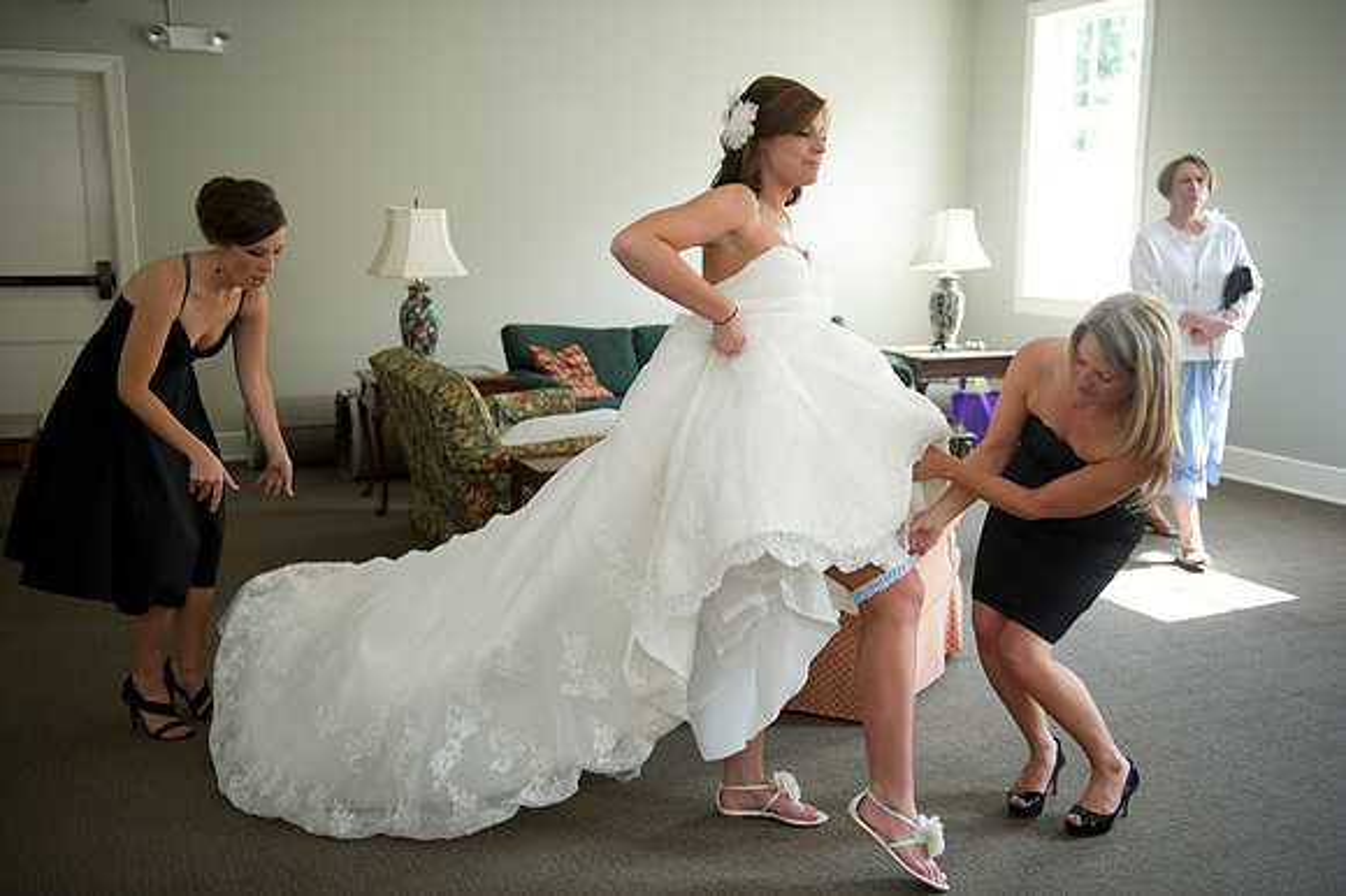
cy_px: 448
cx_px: 673
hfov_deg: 53.2
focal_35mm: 36
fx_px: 1345
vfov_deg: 36.8
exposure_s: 1/320
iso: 800
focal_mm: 36
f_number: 2.8
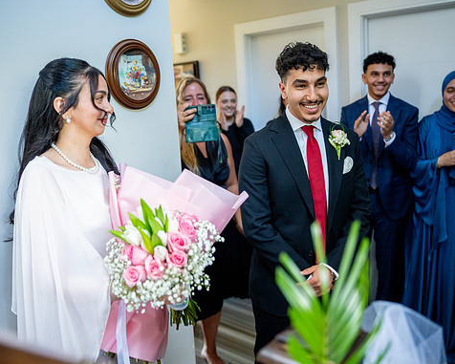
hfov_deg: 55.6
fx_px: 431
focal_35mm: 32
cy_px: 182
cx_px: 217
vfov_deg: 45.8
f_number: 2
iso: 3200
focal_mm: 28
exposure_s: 1/250
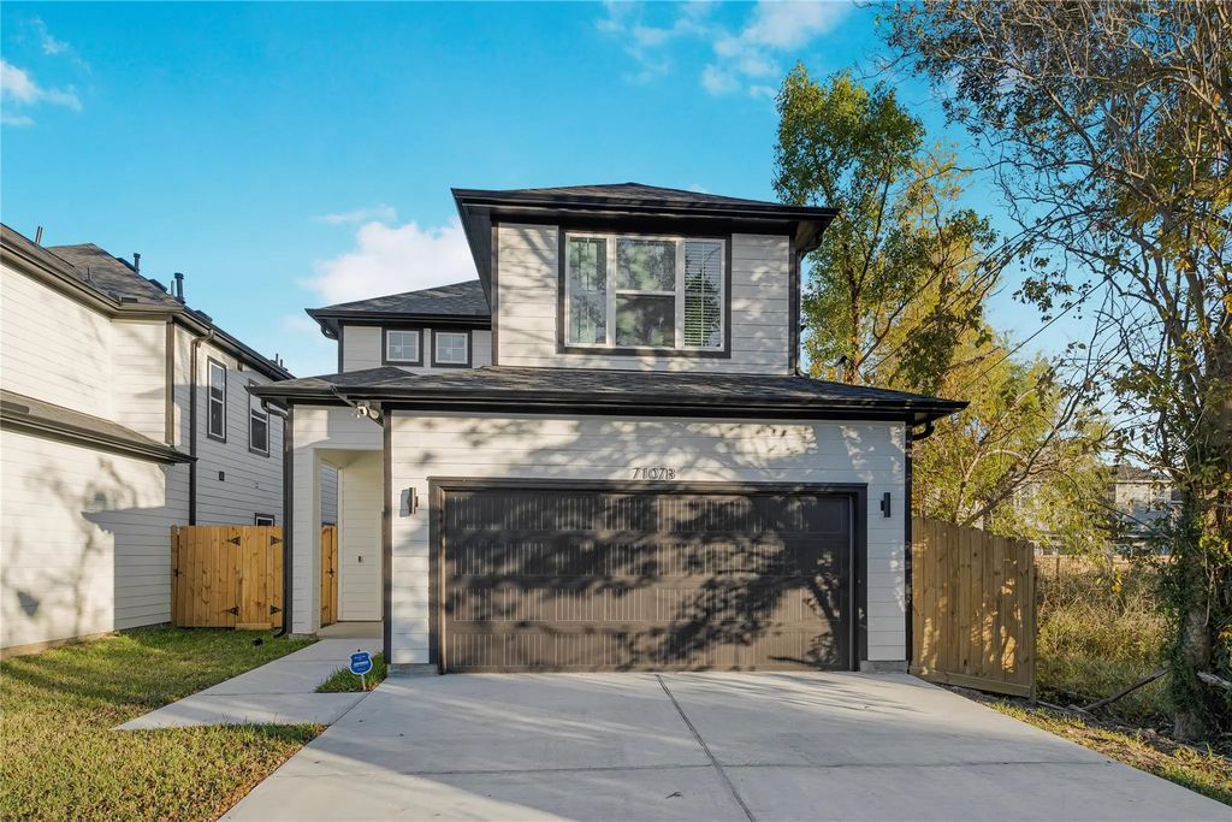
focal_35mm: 16
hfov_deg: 95.0
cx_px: 616
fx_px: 565
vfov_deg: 72.1
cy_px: 411
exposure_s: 1/50
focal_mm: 11
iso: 100
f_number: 8
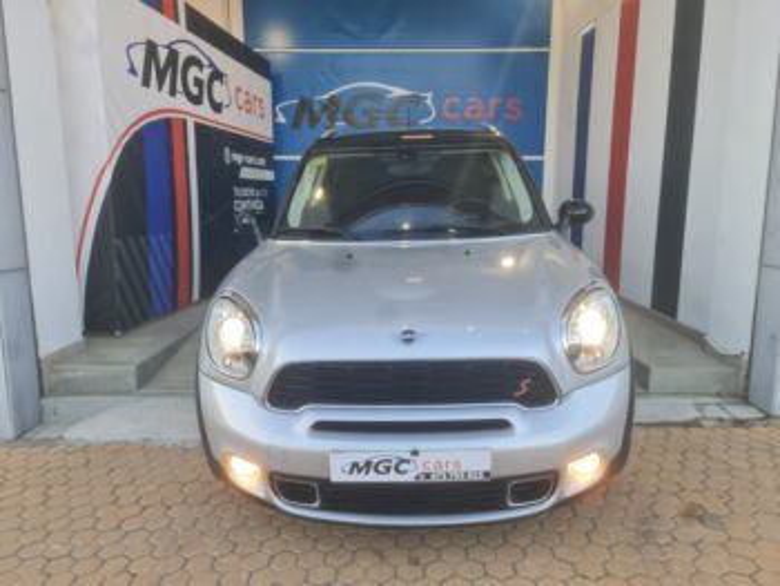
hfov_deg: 69.4
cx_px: 390
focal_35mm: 25
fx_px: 564
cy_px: 293
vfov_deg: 54.9
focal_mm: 7
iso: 50
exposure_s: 1/100
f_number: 1.8
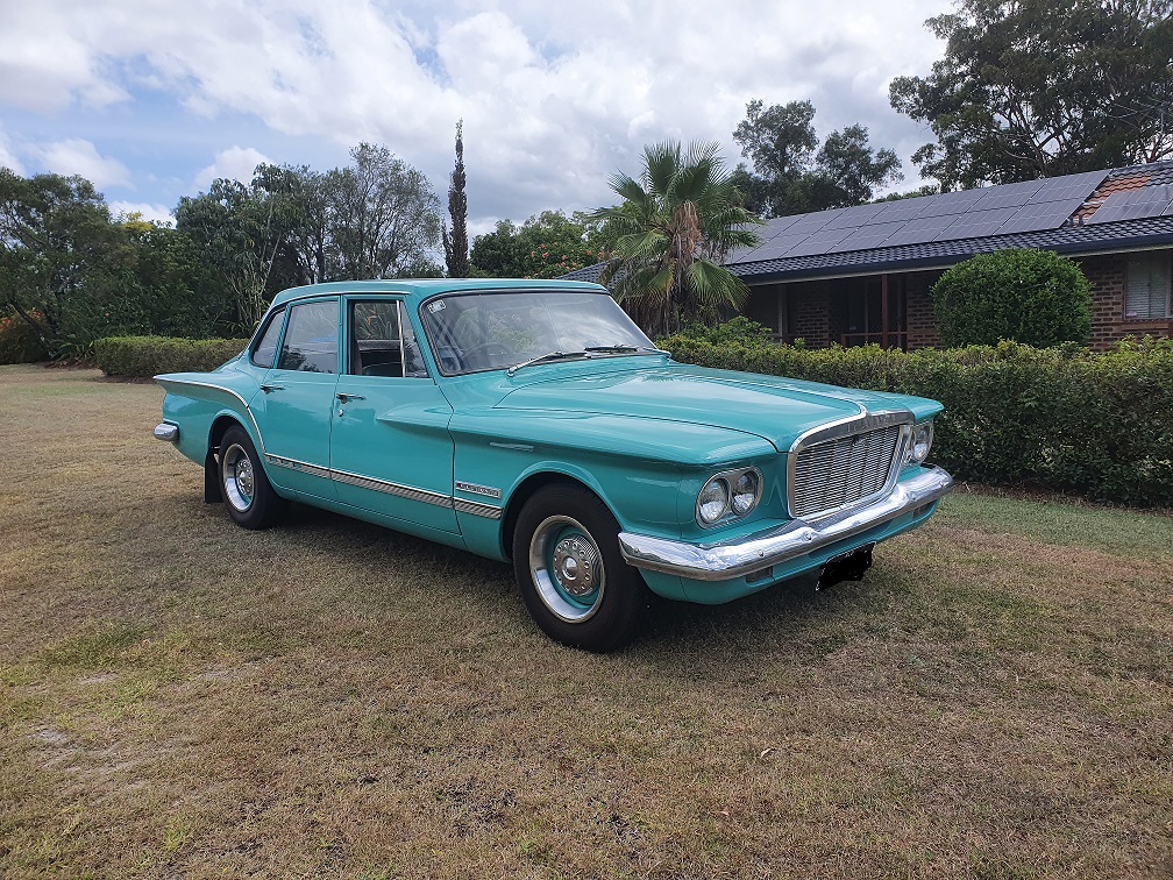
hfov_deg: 67.3
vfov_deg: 53.1
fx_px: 881
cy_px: 440
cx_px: 586
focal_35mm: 26
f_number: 2.4
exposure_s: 1/1900
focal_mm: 4.32
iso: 50
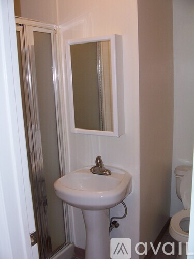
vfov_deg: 52.6
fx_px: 262
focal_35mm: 35
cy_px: 130
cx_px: 97
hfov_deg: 40.7
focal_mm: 6
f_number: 2.8
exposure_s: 1/60
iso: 140
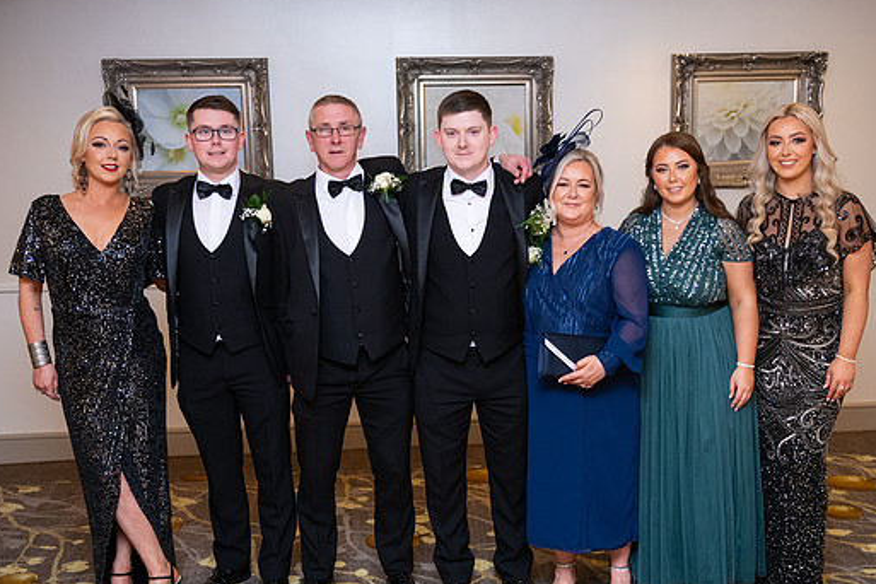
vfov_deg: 29.9
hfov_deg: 43.6
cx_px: 475
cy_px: 313
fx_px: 1095
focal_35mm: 45
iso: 1000
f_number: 3.5
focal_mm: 38
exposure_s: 1/160
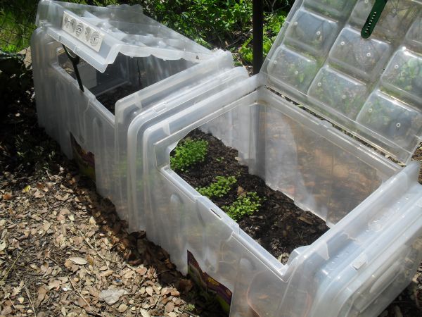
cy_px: 158
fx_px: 427
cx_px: 211
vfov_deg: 40.7
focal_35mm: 35
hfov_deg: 52.6
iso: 100
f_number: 8.4
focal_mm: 6.3
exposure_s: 1/180
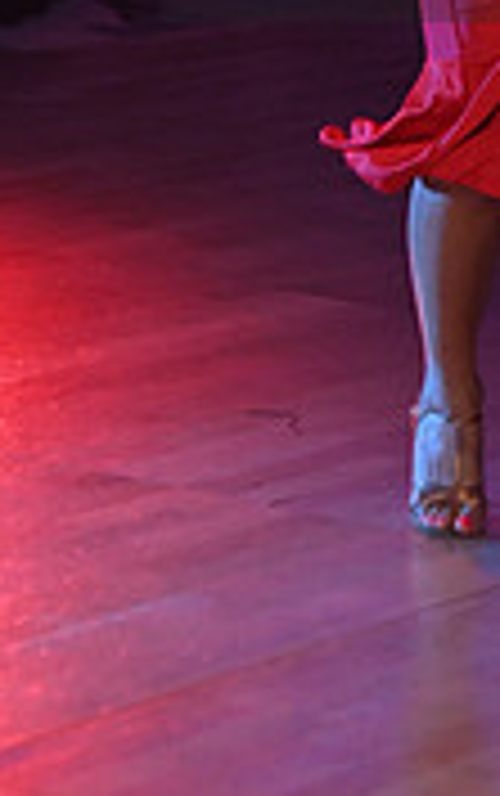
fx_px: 4720
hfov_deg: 6.0
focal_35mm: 217
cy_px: -126
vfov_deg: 9.5
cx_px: 786
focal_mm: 65
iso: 2000
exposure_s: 1/200
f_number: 5
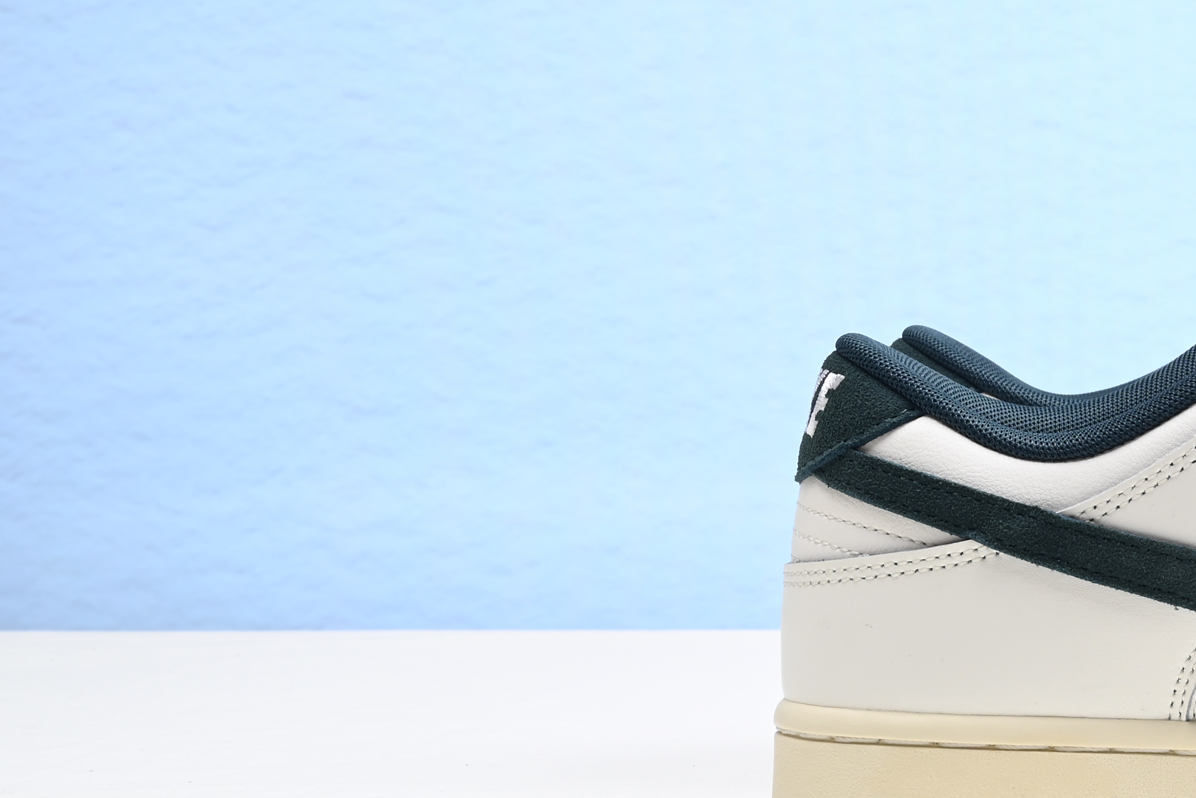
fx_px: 3058
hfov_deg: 20.6
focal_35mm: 92
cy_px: 330
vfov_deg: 14.9
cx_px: 1457
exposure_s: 1/2
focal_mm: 37
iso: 100
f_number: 16
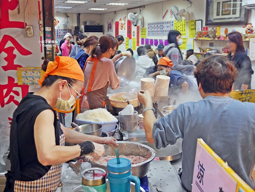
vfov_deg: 32.9
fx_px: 324
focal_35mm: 44
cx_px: 128
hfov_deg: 42.9
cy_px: 96
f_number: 4.6
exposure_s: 1/60
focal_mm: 22
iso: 2500
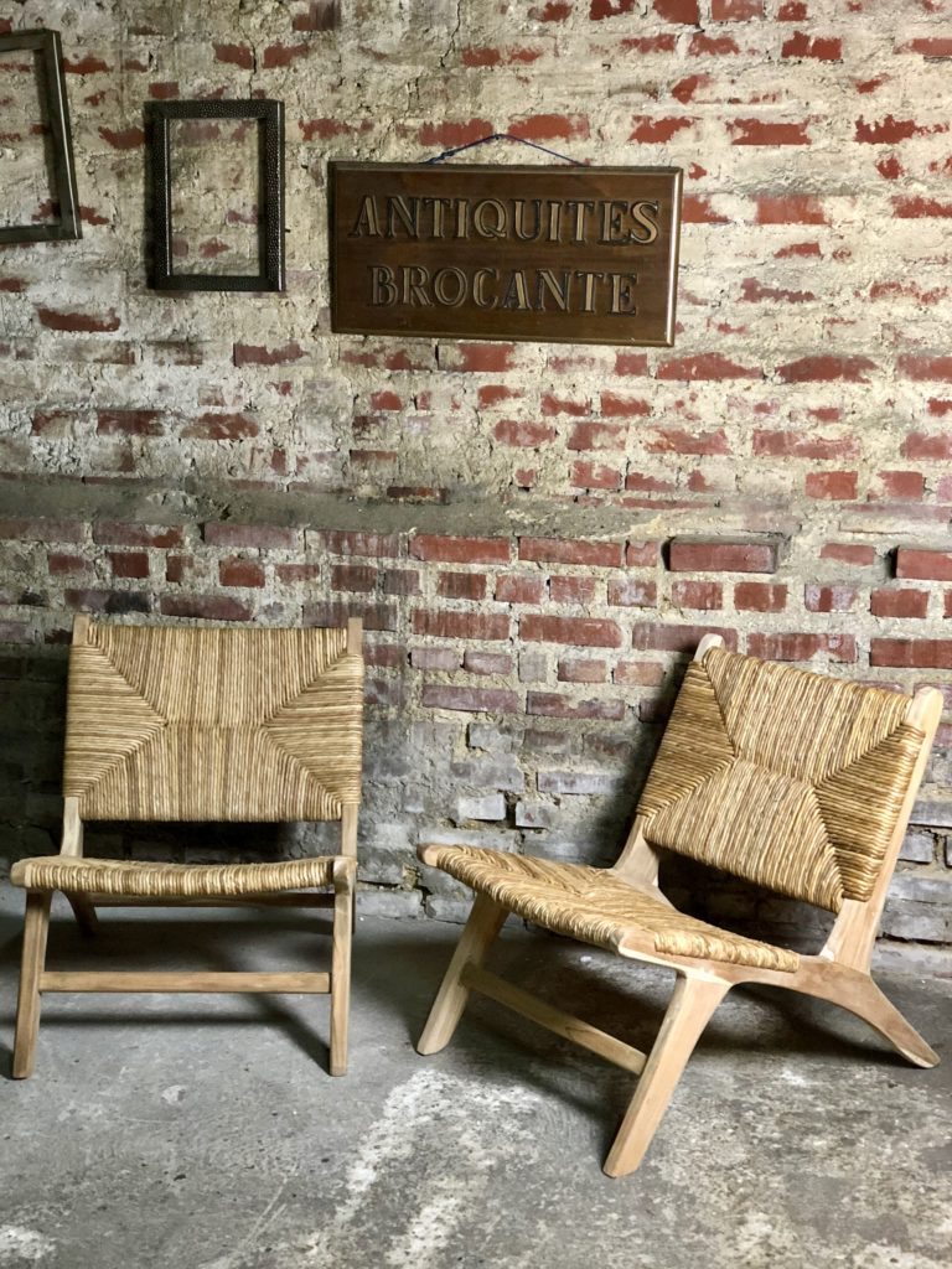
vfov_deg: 36.8
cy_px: 634
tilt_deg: -10.0
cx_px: 476
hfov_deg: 28.0
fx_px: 1907
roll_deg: -0.8
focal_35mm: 52
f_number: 2.4
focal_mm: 6
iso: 160
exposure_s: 1/14
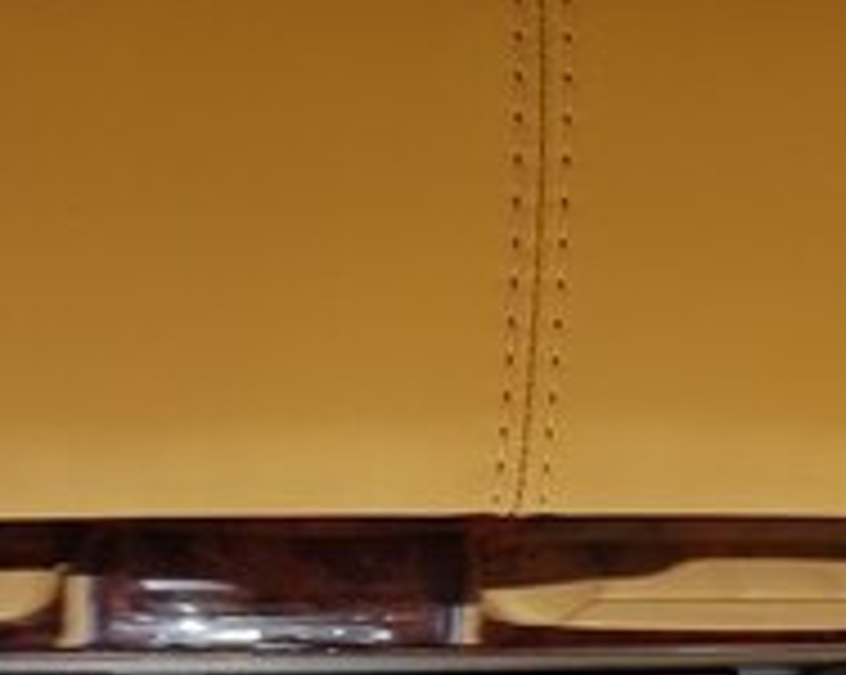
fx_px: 1676
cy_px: 882
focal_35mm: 67
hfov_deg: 28.3
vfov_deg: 20.7
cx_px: 436
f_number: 1.7
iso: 40
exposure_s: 1/366
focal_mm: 4.2
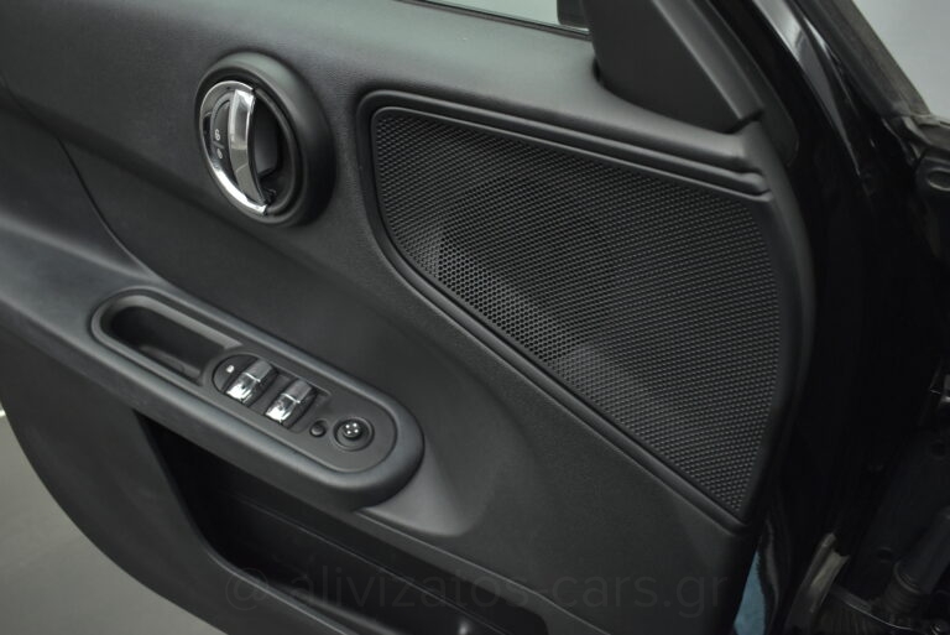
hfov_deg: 59.5
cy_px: 318
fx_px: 832
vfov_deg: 41.8
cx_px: 475
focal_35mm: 32
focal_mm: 21
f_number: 3.8
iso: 1600
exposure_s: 1/80
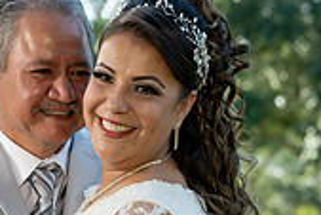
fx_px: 1499
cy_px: 390
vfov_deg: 7.9
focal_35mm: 168
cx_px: 103
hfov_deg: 12.2
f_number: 4
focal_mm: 63
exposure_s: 1/500
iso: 500
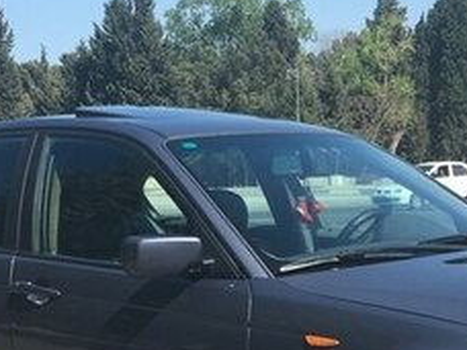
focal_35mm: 84
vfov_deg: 16.8
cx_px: 322
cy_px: 427
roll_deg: +0.3
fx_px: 1133
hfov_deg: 23.2
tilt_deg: -11.5
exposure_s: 1/999
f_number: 2.2
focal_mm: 4.15
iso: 25
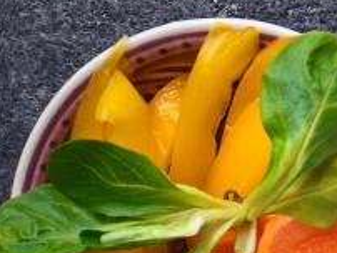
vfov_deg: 6.2
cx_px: 829
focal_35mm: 238
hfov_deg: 7.7
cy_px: -23
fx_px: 2320
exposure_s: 1/100
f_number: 9
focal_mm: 50
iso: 100
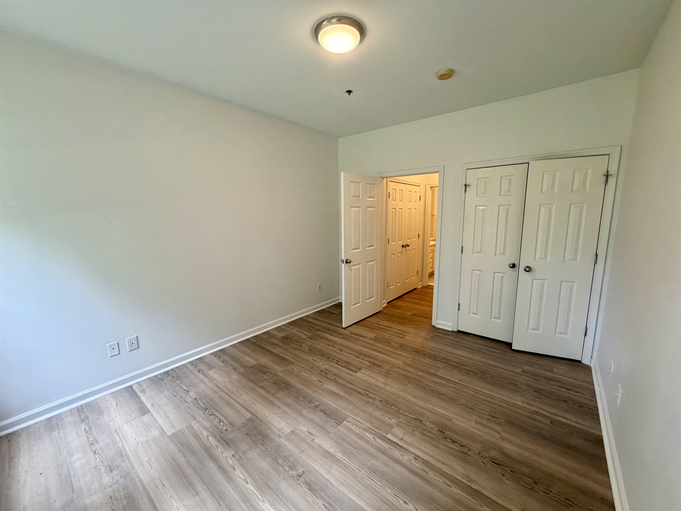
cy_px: 256
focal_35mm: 14
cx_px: 340
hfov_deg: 102.1
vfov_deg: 85.7
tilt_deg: -8.7
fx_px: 275
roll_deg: +0.9
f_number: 2.2
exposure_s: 1/120
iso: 250
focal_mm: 2.22
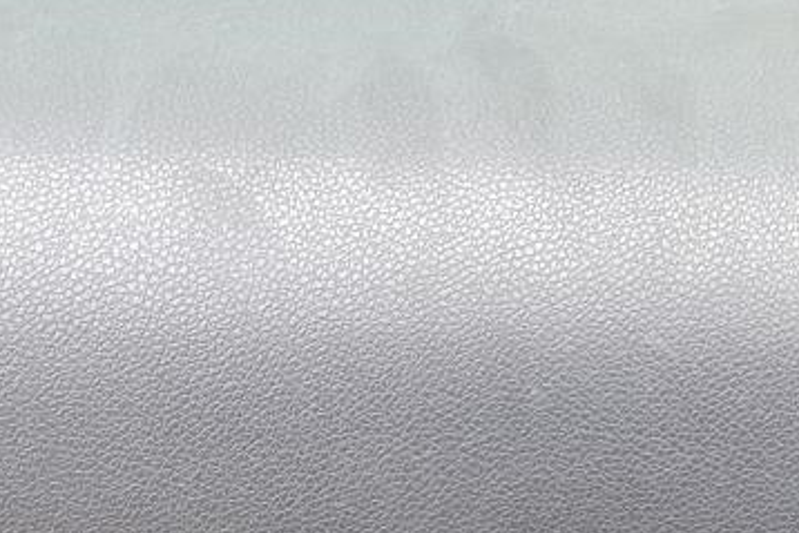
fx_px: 2065
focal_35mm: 93
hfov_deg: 20.1
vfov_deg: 13.6
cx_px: 1033
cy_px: 870
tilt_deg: -47.7
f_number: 1.6
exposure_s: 1/131
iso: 32
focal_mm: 5.1
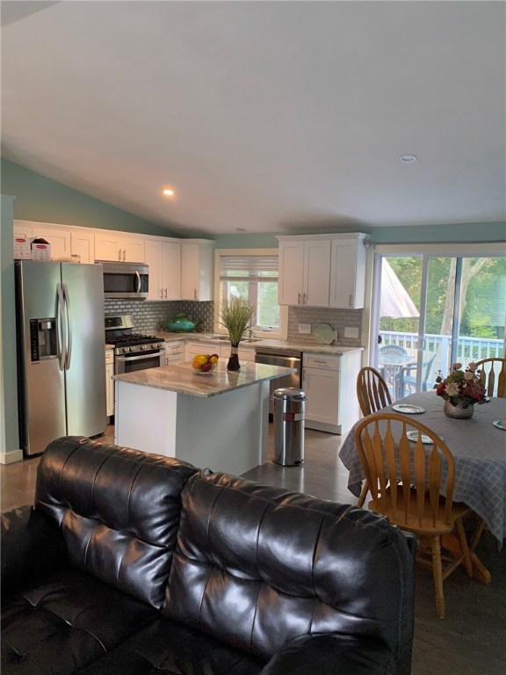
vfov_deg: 67.3
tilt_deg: -5.4
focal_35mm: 26
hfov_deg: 53.1
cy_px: 338
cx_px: 253
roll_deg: -1.7
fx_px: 507
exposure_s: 1/60
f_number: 1.8
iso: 320
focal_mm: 4.25
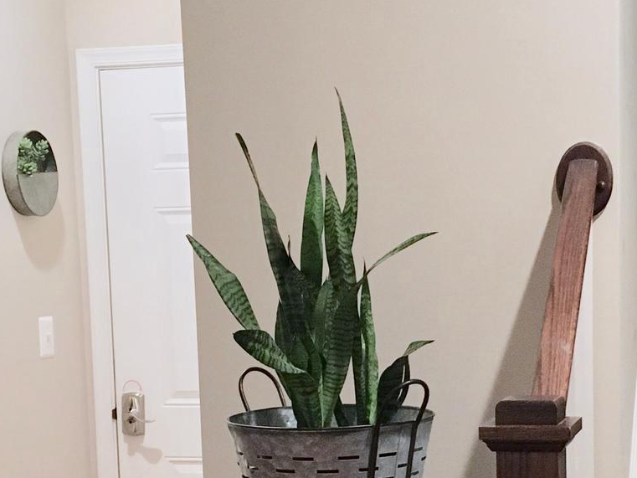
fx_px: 1436
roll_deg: +1.4
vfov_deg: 18.7
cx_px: 398
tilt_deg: -7.3
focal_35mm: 78
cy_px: 403
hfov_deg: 24.9
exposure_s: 1/30
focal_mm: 4.15
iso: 200
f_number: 2.2
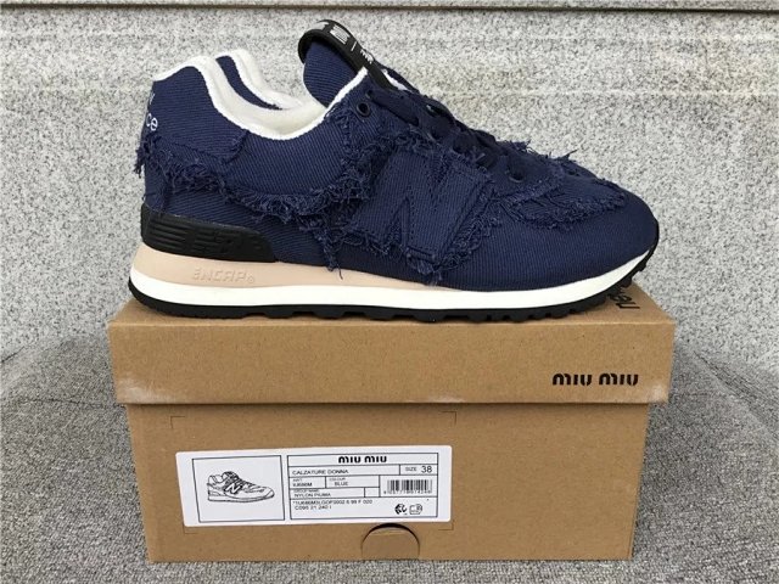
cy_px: 292
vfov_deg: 45.4
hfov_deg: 58.4
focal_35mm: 31
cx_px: 390
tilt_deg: -18.8
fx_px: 698
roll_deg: -0.2
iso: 32
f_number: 2.4
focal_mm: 3.3
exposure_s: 1/100
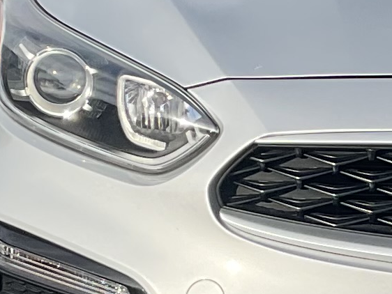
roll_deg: +0.6
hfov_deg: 9.3
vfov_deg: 7.1
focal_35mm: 208
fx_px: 2356
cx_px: 533
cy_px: 297
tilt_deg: -14.9
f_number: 1.8
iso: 16
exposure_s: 1/929
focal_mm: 3
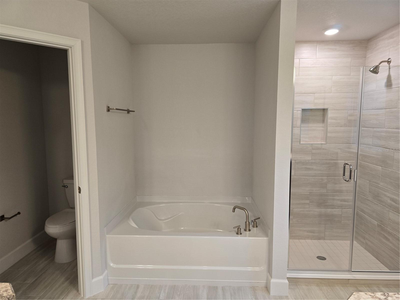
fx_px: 266
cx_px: 200
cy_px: 150
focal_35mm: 23
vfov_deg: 58.9
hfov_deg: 73.9
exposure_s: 1/120
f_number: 1.7
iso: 200
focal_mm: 6.3
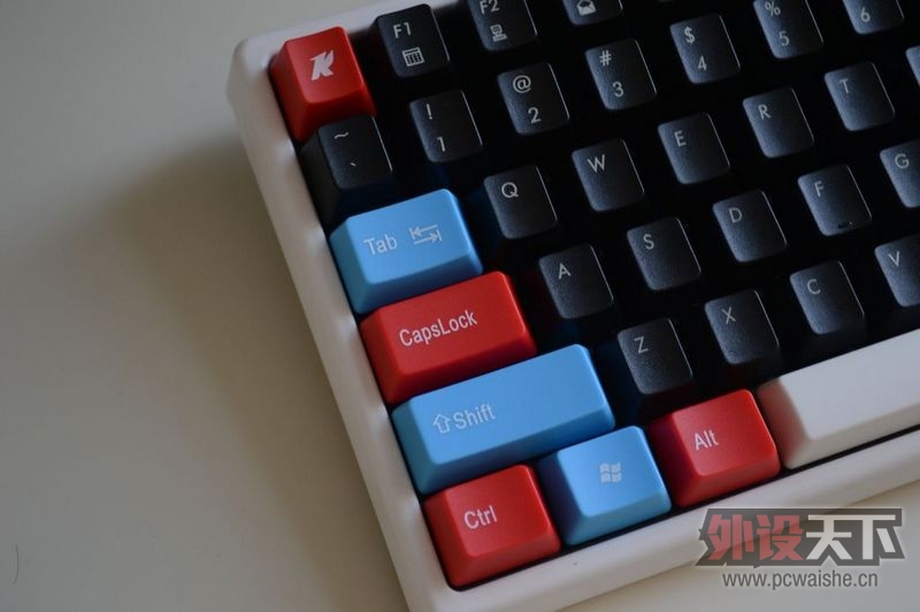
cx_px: 460
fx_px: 1724
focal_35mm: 68
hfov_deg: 29.9
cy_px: 306
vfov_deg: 20.1
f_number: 5.3
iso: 400
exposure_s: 1/40
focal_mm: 45
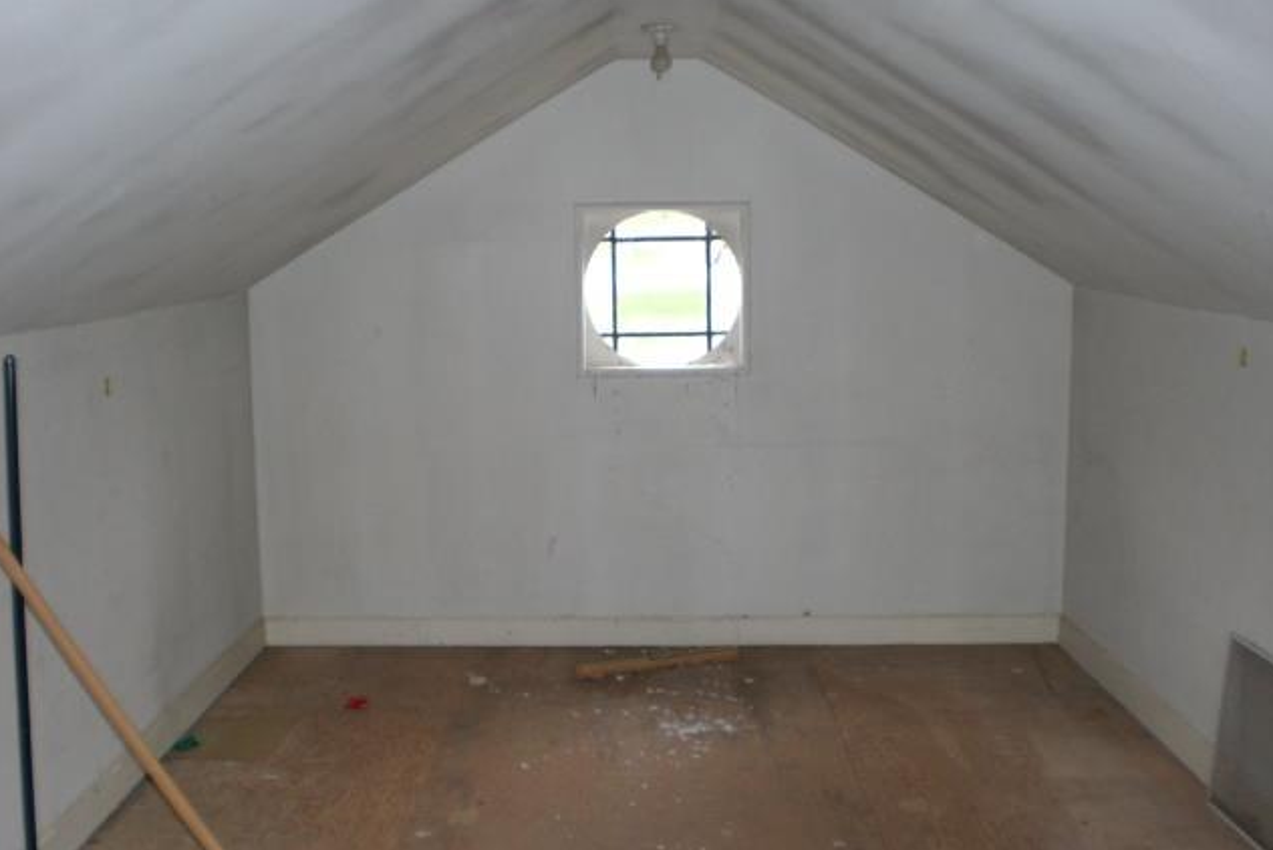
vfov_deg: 33.4
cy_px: 435
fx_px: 1415
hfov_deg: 48.4
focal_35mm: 40
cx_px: 641
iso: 200
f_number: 3.1
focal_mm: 6.3
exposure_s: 1/60
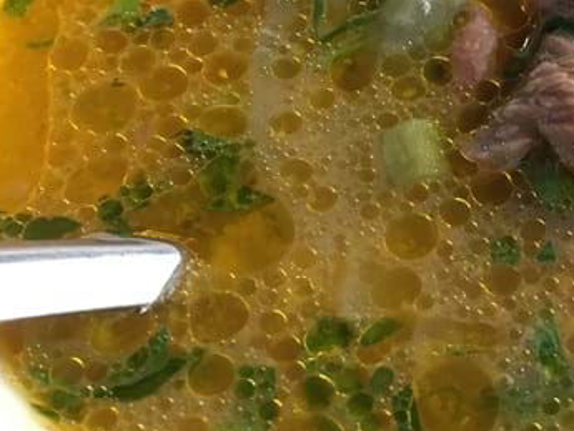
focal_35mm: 86
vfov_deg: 17.1
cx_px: 572
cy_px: 131
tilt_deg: -49.5
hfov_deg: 21.9
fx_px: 1427
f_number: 2.2
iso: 32
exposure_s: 1/33
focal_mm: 4.15
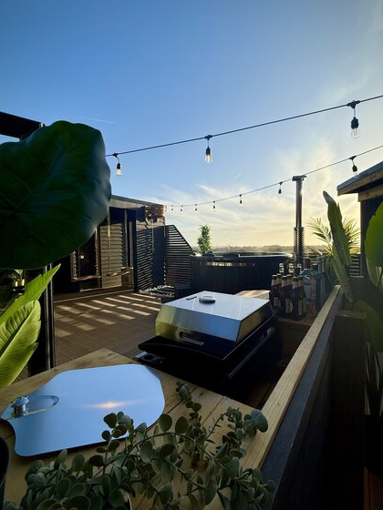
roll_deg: +0.8
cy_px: 253
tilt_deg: -0.6
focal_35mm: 16
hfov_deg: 78.1
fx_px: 236
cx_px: 200
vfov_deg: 94.5
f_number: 2.2
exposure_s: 1/1901
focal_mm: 2.22
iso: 50
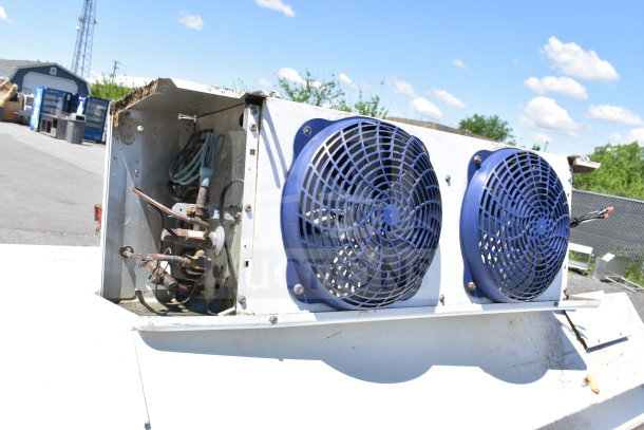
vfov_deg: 41.7
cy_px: 215
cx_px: 322
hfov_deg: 59.5
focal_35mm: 32
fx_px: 564
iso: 200
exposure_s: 1/250
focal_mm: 21
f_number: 8
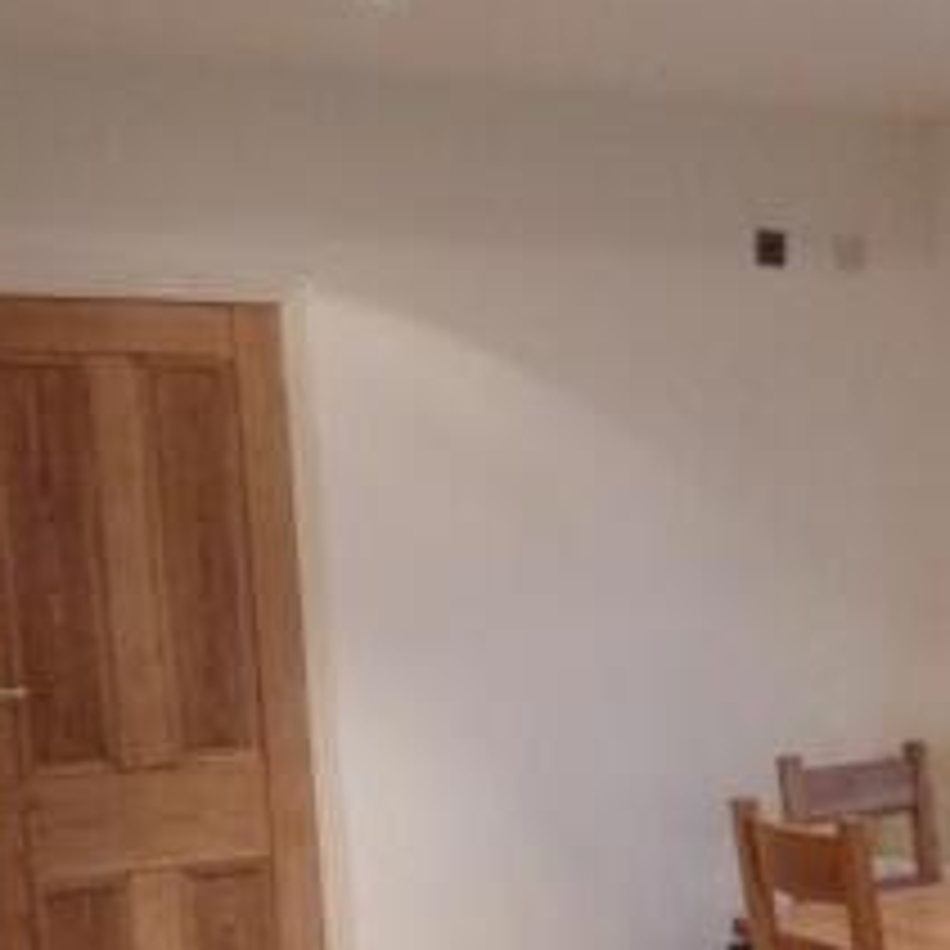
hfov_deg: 27.3
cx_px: 826
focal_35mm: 61
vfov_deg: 27.0
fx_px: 1894
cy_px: 894
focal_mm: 4.1
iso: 400
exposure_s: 1/13
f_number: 3.3
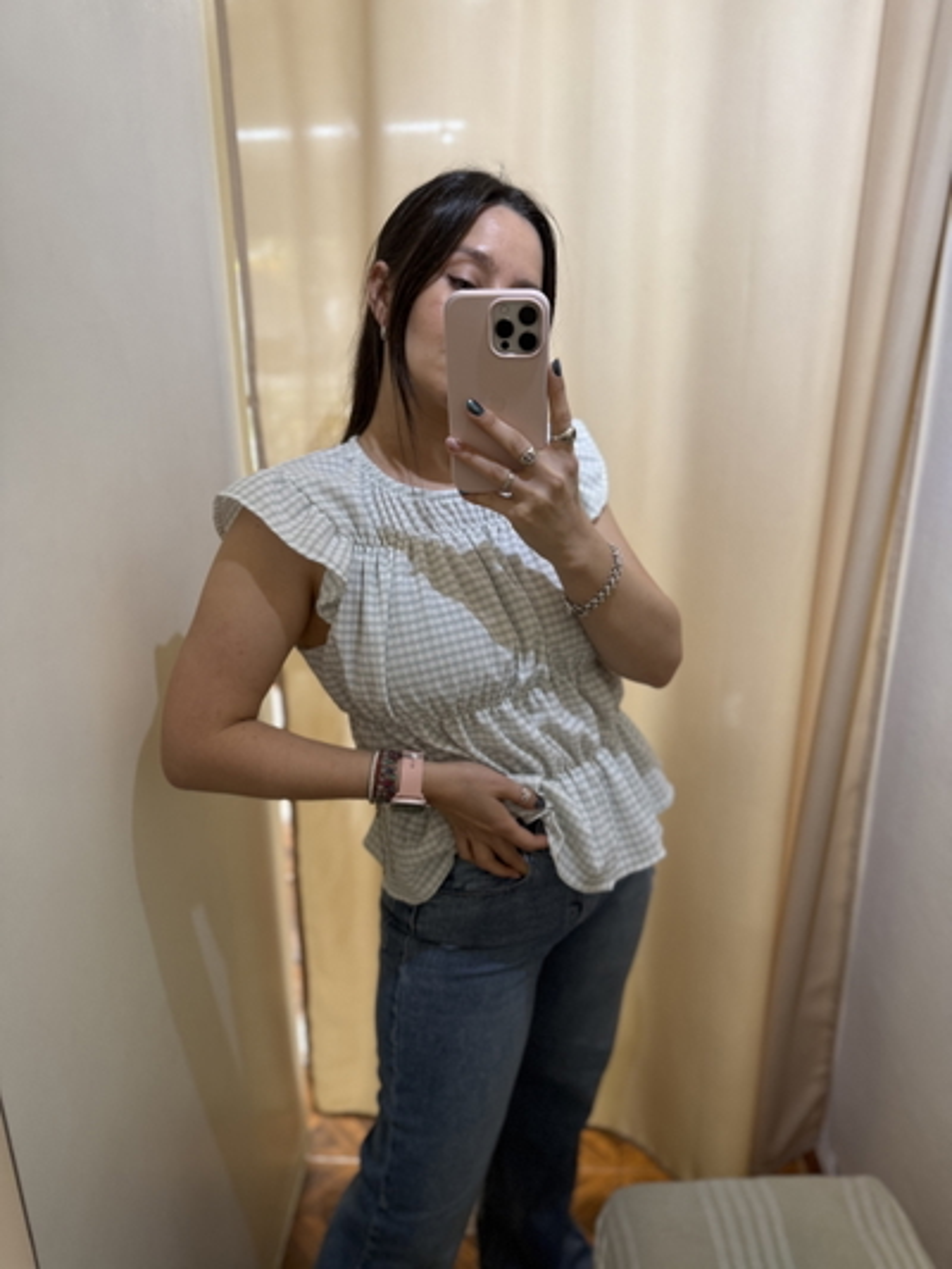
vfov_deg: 71.6
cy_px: 634
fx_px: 880
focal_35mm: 24
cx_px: 476
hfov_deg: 56.8
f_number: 1.78
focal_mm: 6.76
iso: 200
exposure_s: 1/121
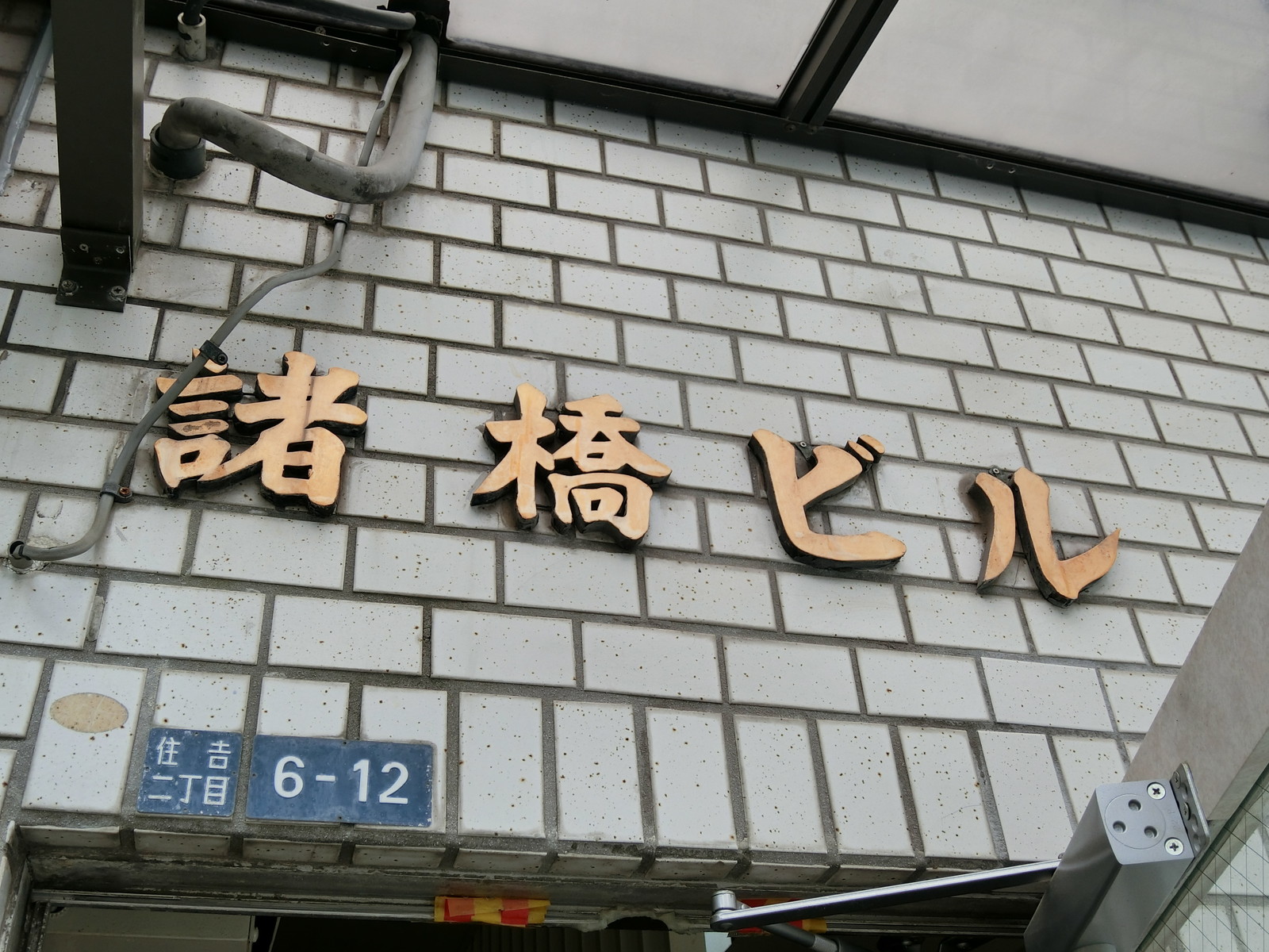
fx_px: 1393
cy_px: 476
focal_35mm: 38
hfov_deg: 49.0
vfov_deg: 37.7
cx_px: 634
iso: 80
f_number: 3.7
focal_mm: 8.1
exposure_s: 1/125
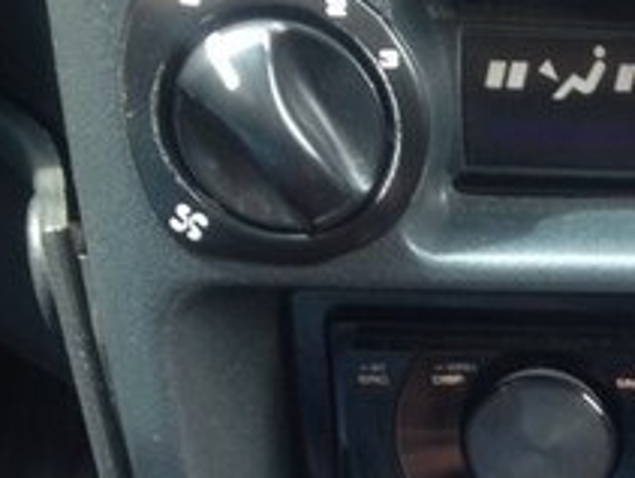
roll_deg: -2.0
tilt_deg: -36.0
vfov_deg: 13.9
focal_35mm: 103
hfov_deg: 18.3
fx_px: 1893
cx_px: 713
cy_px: 621
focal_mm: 4.12
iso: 50
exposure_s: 1/20
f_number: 2.4
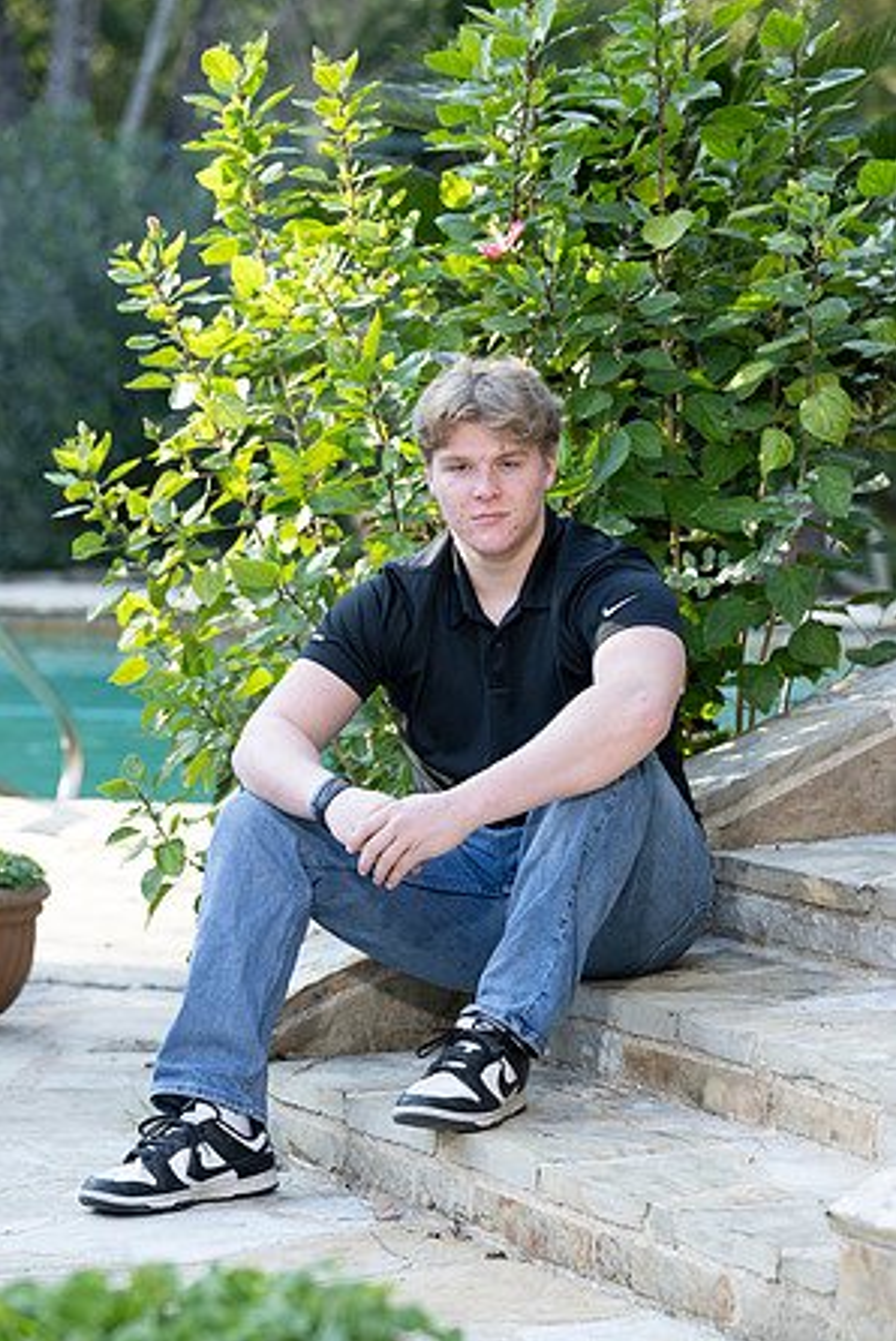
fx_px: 4696
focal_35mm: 126
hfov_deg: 10.9
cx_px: 448
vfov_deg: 16.3
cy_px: 674
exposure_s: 1/160
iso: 400
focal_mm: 125
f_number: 5
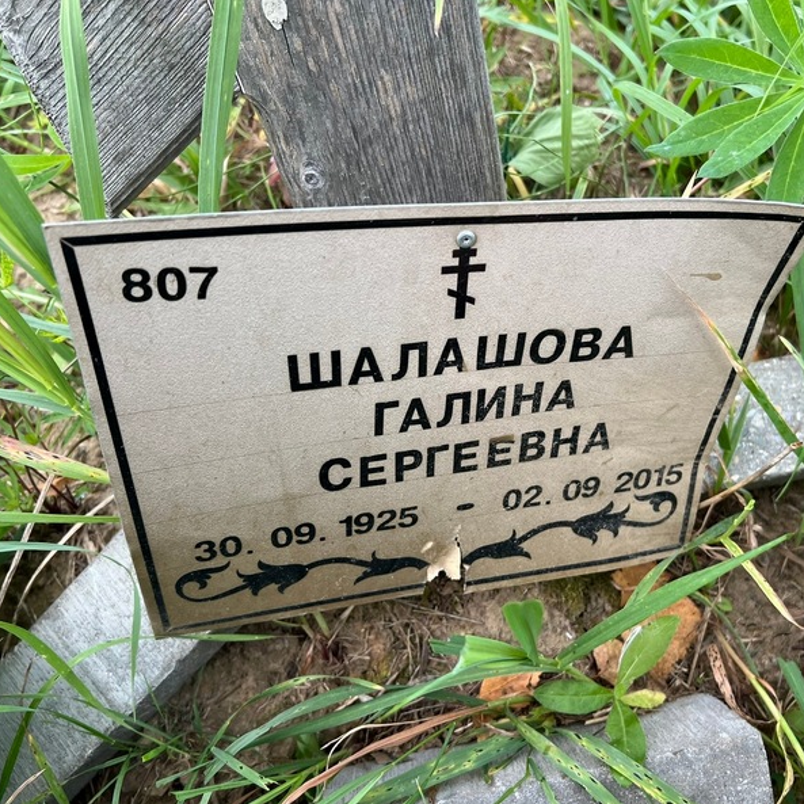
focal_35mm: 31
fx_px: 815
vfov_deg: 52.5
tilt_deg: -49.7
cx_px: 458
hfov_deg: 52.4
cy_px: 405
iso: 50
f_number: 1.5
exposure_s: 1/547
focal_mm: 5.7
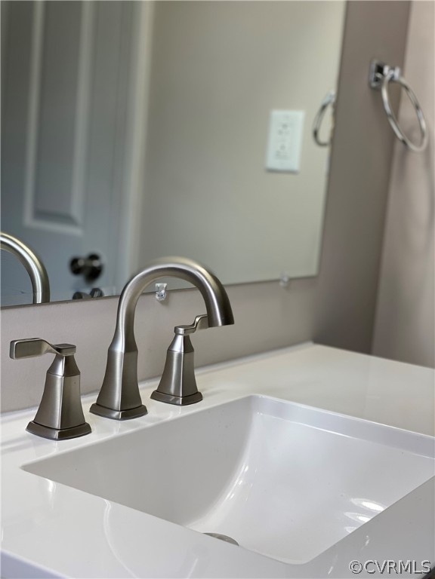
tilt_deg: -7.0
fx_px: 871
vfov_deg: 36.8
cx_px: 218
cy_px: 290
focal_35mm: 52
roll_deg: -5.2
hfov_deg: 28.0
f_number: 2
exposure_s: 1/120
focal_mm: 6
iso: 32
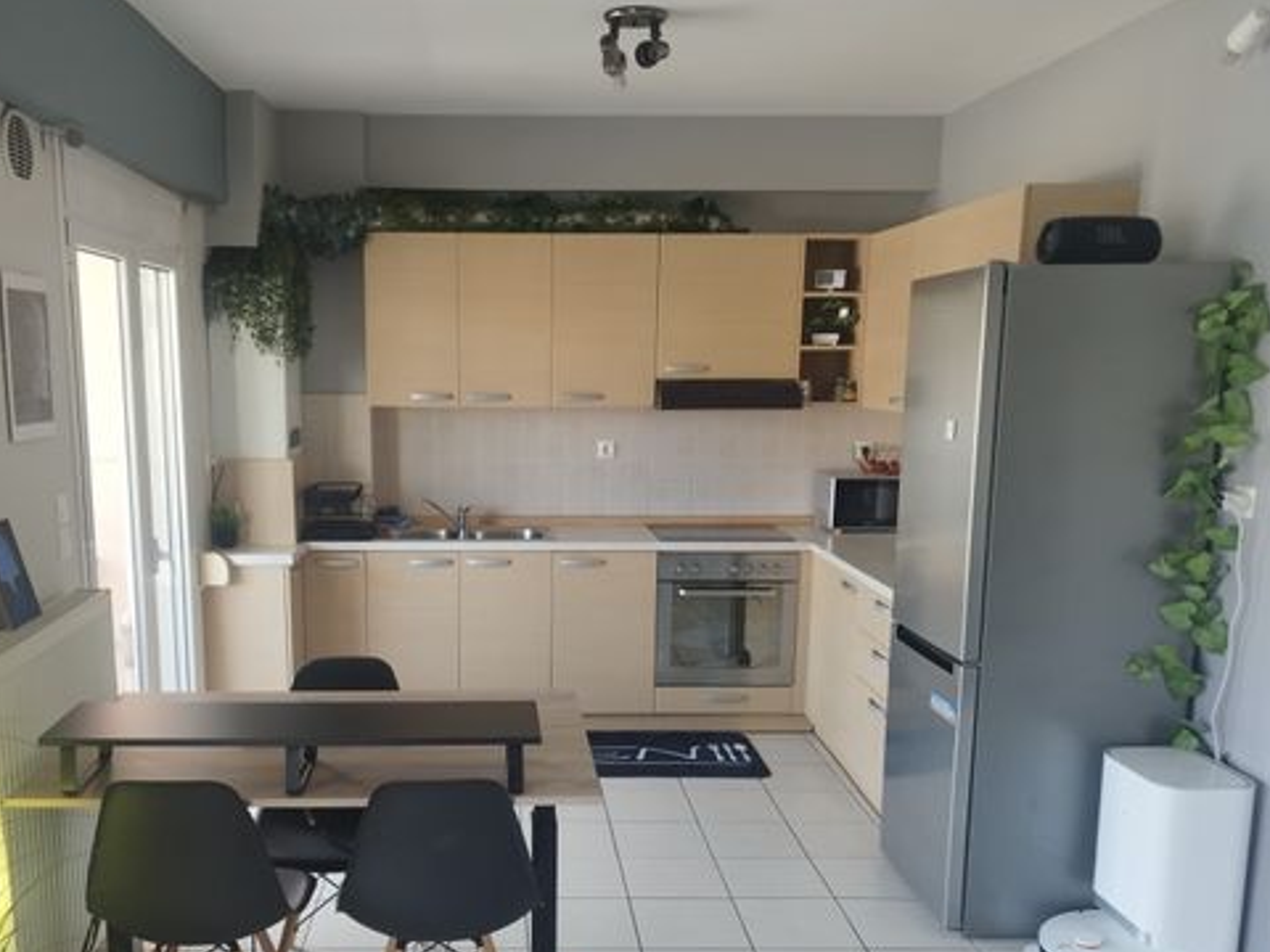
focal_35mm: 32
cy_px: 603
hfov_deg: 56.4
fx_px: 1174
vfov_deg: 43.8
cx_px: 508
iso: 180
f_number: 1.89
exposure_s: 1/50
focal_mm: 5.89
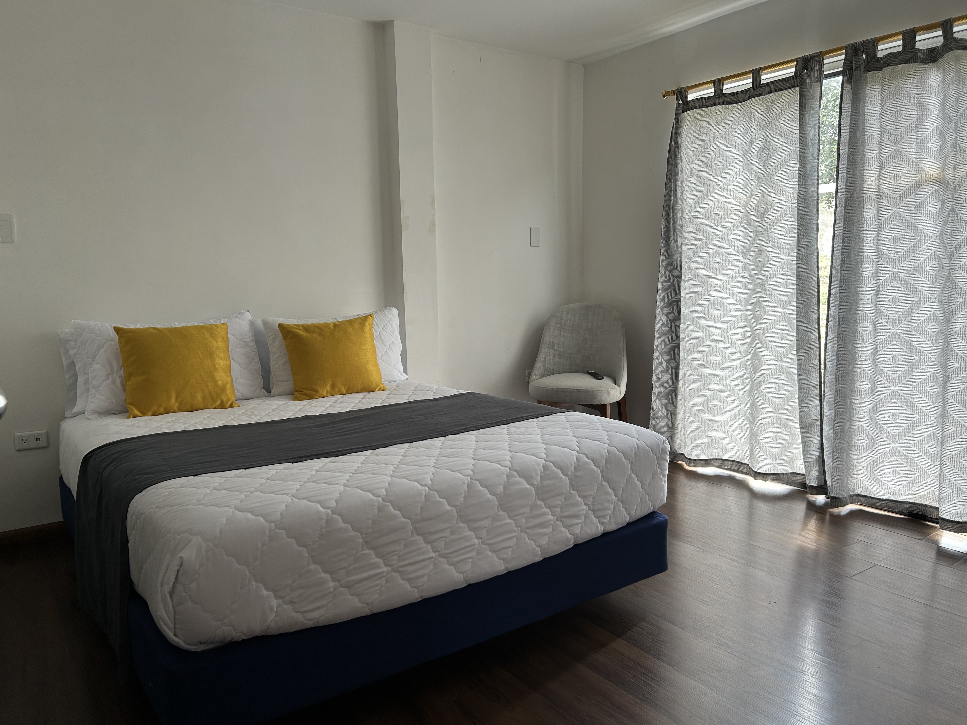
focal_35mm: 26
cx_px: 484
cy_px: 362
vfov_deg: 53.1
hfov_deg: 67.3
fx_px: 726
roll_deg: +1.7
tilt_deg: -7.3
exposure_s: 1/121
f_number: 1.5
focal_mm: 5.7
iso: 50
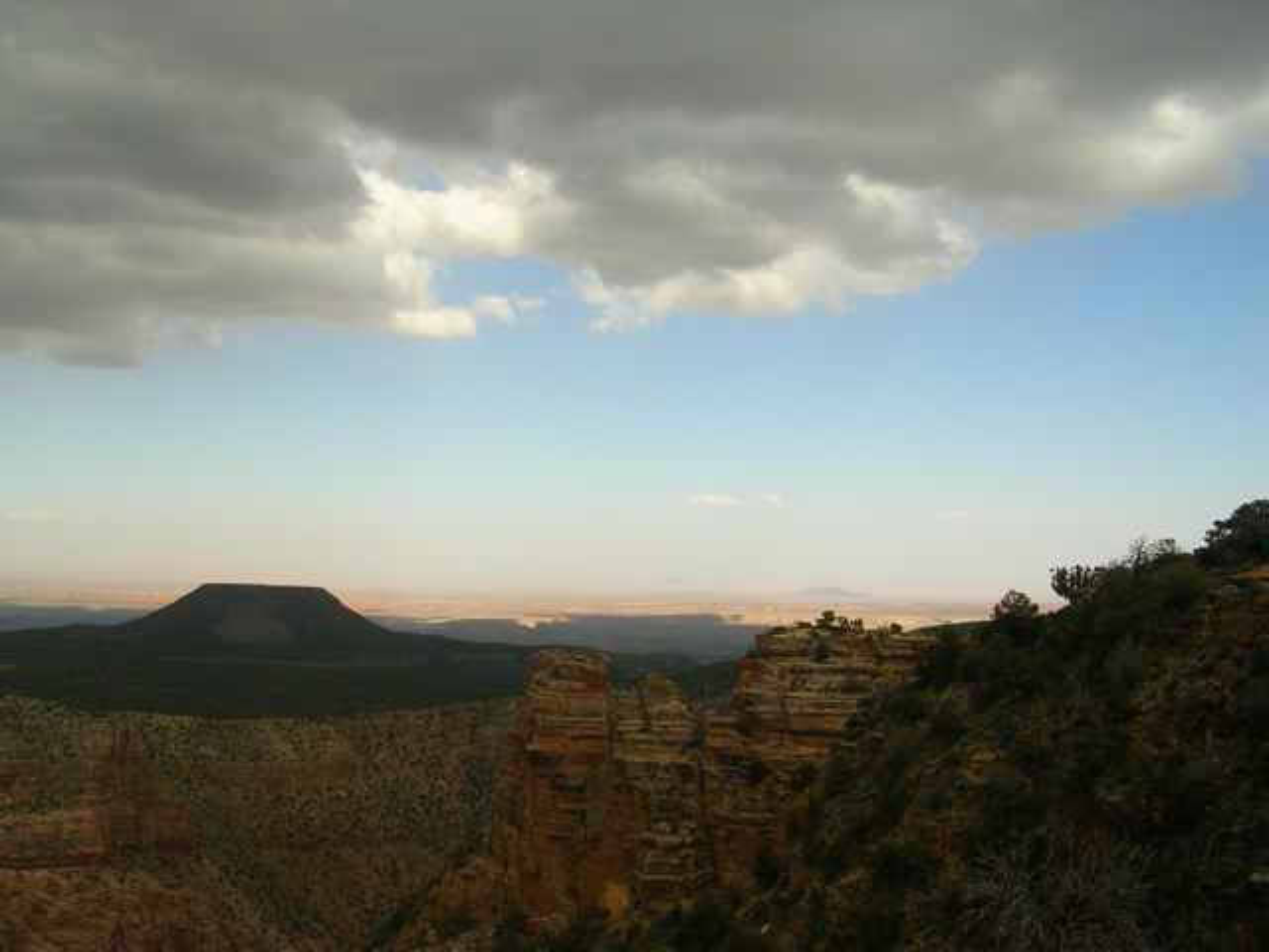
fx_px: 1393
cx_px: 634
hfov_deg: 49.0
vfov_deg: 37.7
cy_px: 476
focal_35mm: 38
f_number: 5.6
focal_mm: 5.8
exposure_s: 1/247
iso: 50
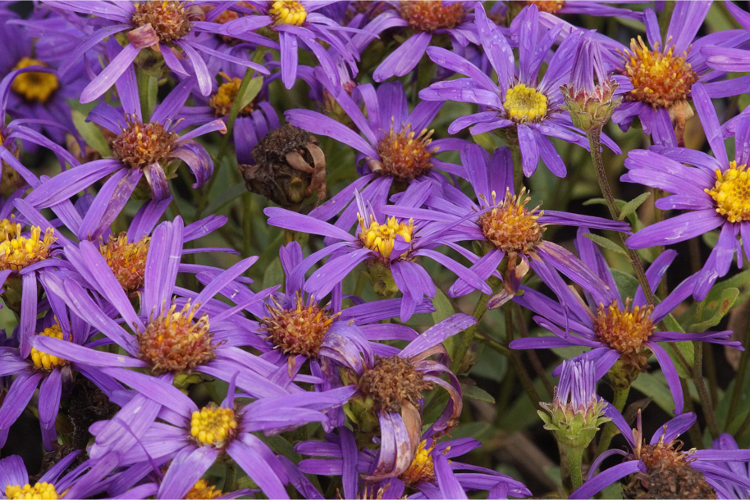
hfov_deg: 13.7
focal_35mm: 150
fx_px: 3125
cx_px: 375
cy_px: 250
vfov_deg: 9.1
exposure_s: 1/160
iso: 1600
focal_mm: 100
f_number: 16
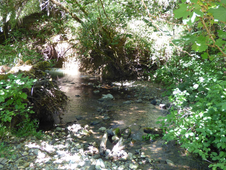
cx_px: 115
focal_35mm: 46
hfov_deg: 41.2
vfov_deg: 31.5
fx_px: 300
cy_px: 85
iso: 320
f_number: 3.7
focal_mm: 7.79
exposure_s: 1/60
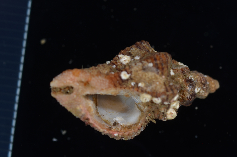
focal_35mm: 107
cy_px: 88
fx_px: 703
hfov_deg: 19.1
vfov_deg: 12.7
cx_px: 126
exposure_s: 1/160
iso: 125
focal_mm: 60
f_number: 9
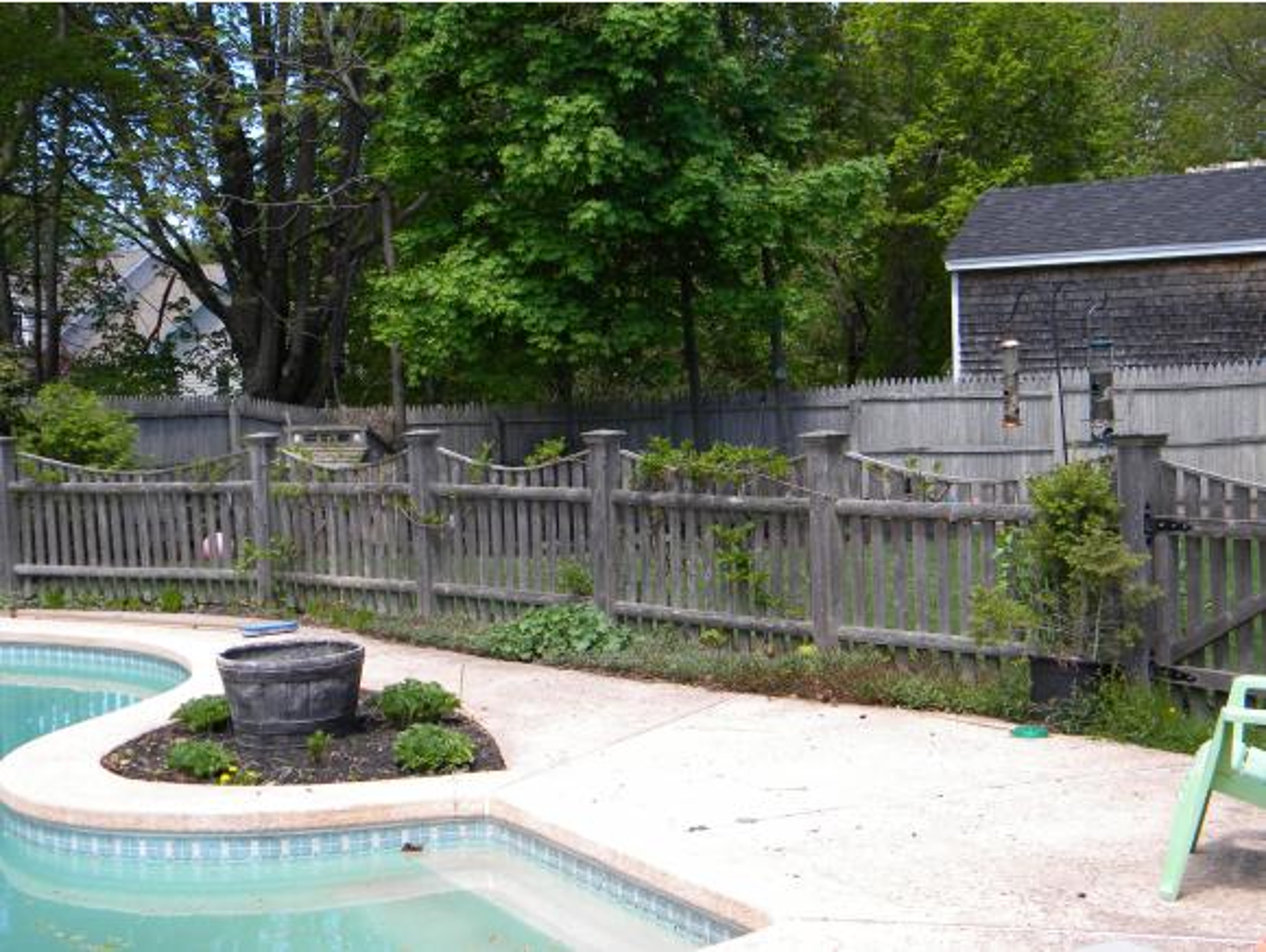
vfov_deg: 30.9
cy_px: 476
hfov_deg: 40.4
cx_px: 633
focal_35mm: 47
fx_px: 1720
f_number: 3.9
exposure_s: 1/268
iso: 80
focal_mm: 8.6
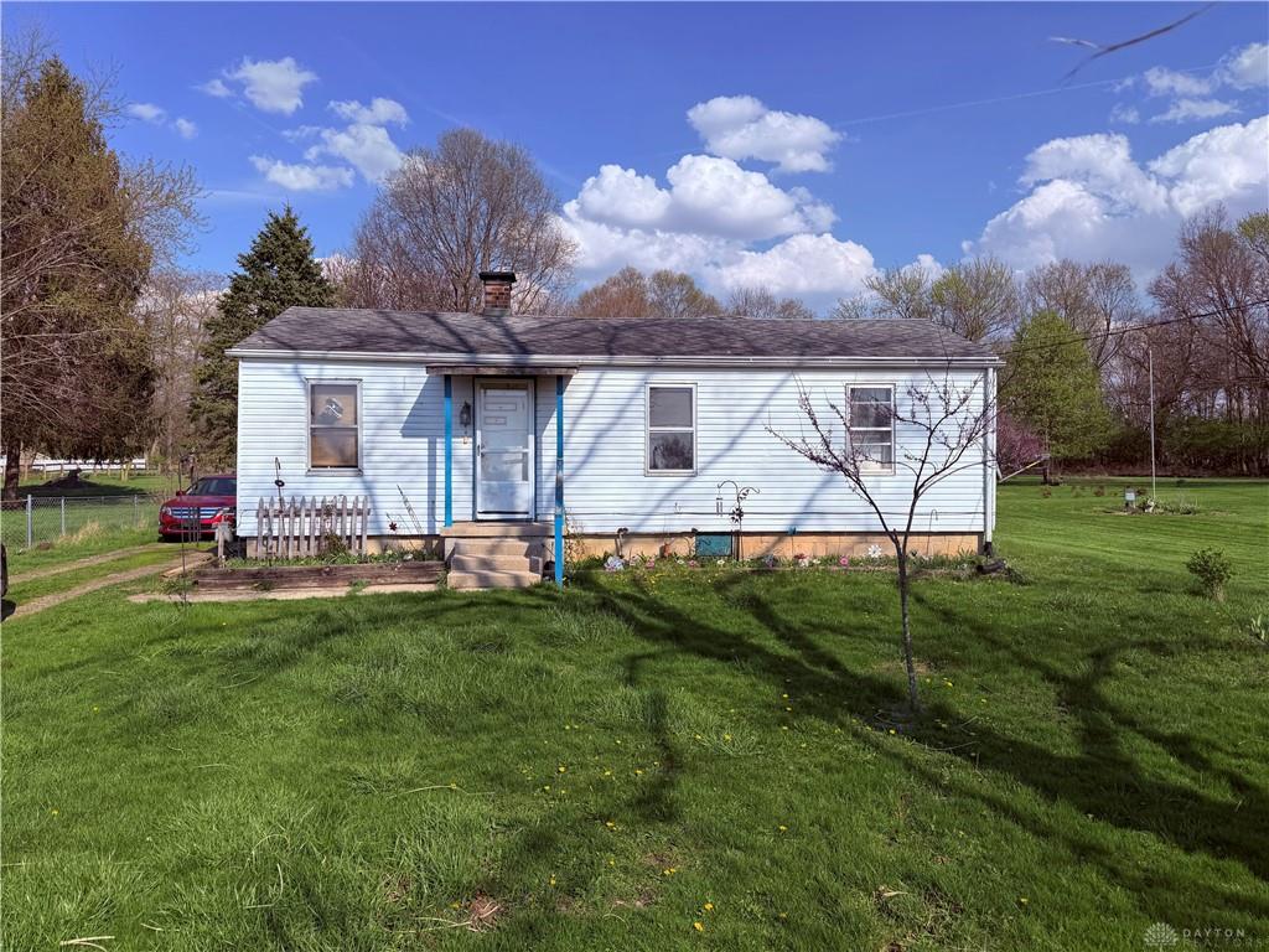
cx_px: 634
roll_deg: +0.7
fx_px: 880
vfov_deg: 56.8
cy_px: 476
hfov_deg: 71.6
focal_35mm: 24
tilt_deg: -0.8
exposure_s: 1/7353
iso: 80
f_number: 1.78
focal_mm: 6.76
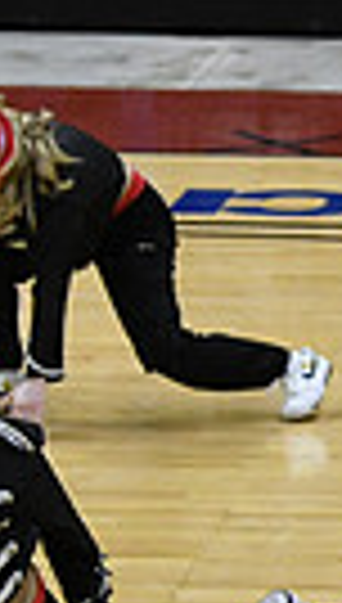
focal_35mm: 475
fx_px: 7610
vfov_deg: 4.5
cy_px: 524
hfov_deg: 2.5
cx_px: 1246
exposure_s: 1/400
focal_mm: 70
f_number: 3.5
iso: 3200
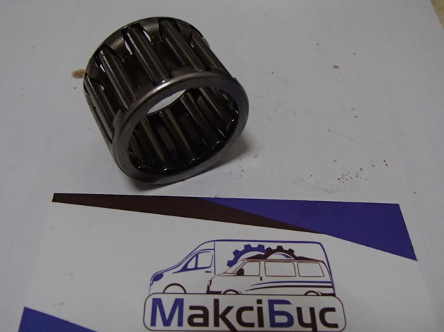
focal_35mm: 37
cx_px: 222
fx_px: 474
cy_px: 166
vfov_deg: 38.6
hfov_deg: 50.2
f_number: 4.7
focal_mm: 6.64
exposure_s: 1/100
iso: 800
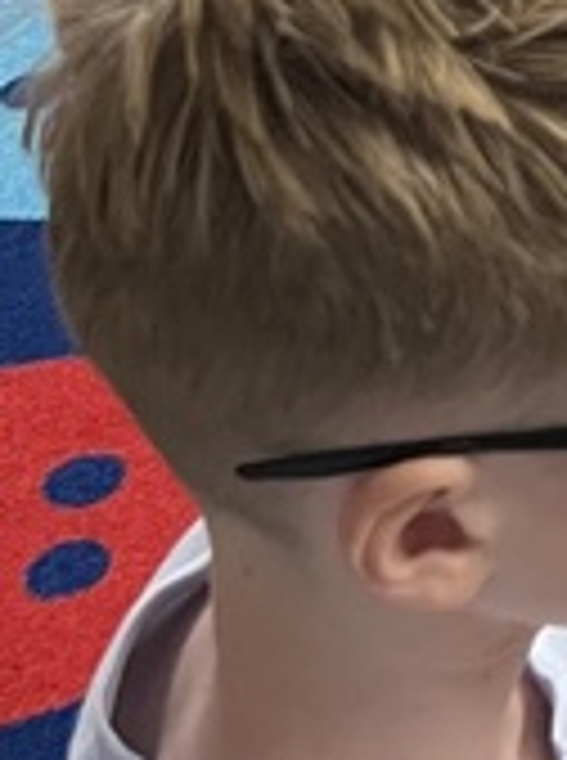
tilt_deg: -25.4
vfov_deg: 11.8
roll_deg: +0.8
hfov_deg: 8.3
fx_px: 3464
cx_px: 1508
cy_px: -468
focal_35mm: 158
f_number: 1.5
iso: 250
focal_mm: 5.7
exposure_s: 1/60
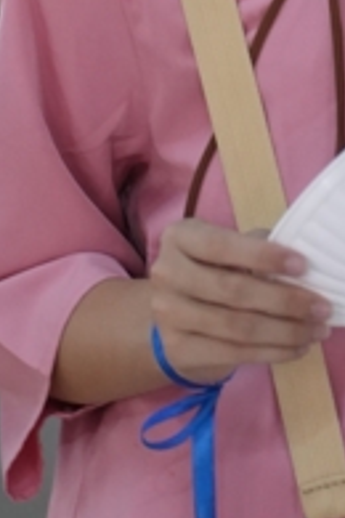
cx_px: 486
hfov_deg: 2.9
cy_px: -131
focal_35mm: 475
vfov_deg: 4.3
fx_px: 6828
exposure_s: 1/320
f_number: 2.8
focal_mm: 95
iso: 2500
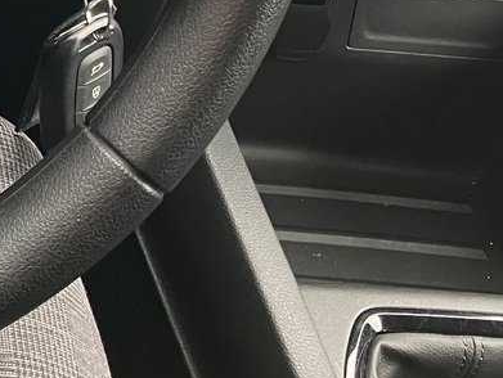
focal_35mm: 103
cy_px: -279
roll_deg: -0.4
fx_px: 1498
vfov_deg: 13.1
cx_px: -300
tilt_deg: -27.7
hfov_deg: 16.9
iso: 80
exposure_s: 1/92
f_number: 1.8
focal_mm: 3.99
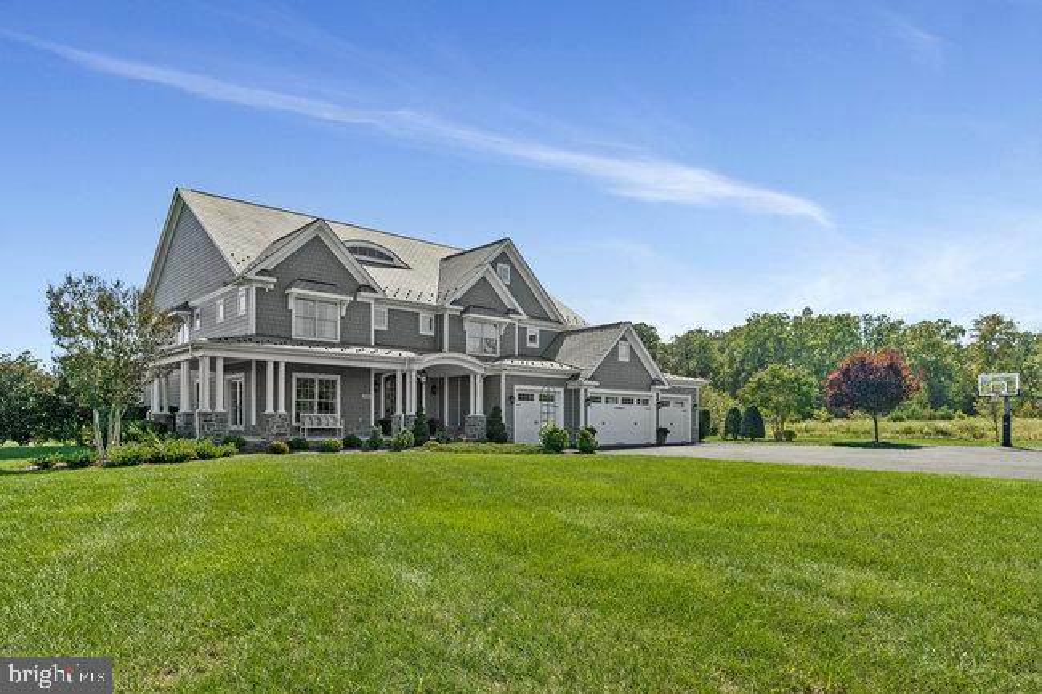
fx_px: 608
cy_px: 347
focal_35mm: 21
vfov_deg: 59.5
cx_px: 521
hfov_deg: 81.2
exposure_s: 1/1600
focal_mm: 21
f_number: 7.1
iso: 1250
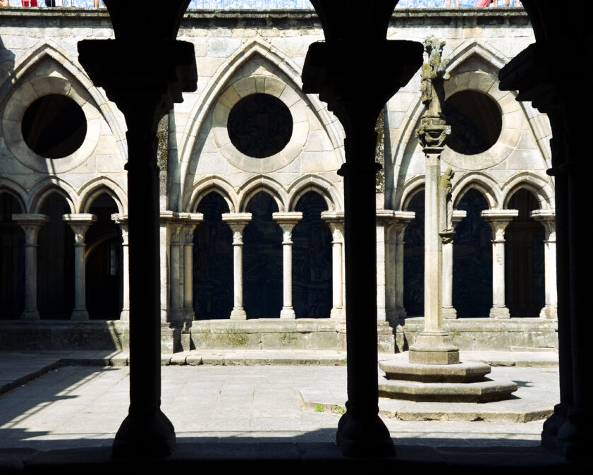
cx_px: 255
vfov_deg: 23.5
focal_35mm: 65
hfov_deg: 29.1
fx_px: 1141
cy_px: 239
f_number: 7.1
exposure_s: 1/400
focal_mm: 38
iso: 100
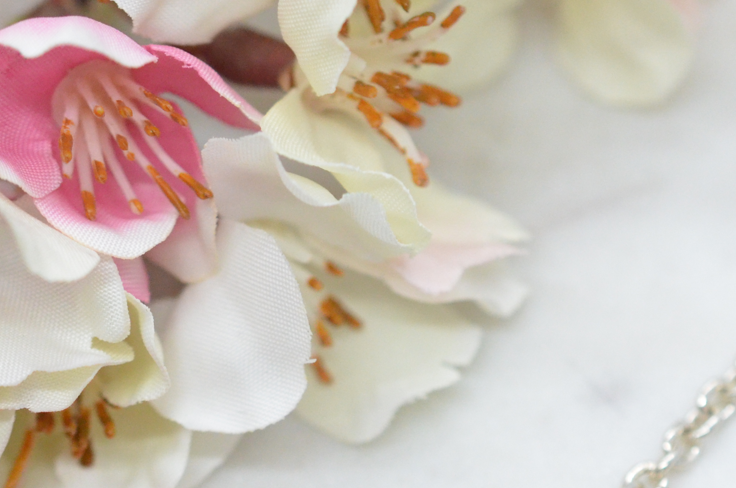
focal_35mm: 145
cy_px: 573
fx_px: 2959
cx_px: 501
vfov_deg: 9.3
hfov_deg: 14.2
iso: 2500
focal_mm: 40
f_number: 4
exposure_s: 1/1600
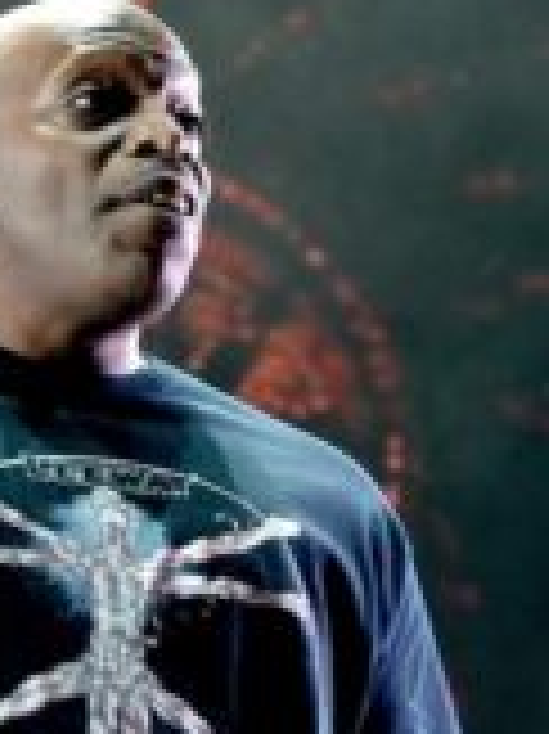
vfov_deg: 3.9
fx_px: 10651
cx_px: 270
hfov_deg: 3.0
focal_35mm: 503
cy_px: 419
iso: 1250
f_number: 5
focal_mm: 74
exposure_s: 1/160
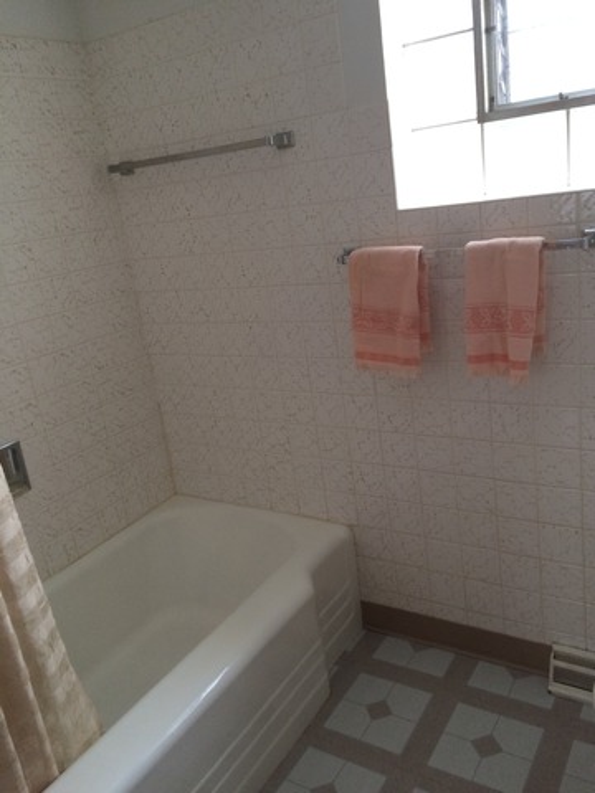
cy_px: 396
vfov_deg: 61.7
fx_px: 665
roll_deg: +9.0
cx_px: 298
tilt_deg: -17.3
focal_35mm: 29
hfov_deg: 48.2
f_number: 2.2
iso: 100
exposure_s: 1/30
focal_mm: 4.15
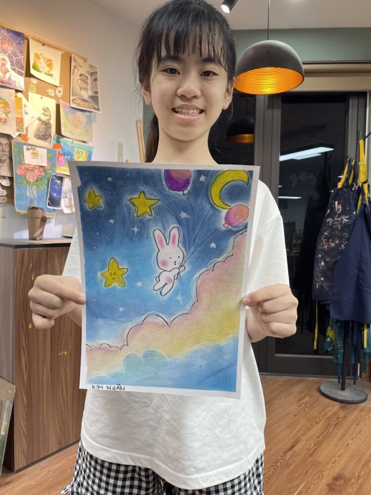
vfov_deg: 67.3
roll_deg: +0.0
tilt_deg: -2.6
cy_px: 248
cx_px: 186
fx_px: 372
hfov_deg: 53.1
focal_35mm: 26
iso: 100
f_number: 1.6
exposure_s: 1/100
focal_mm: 4.2
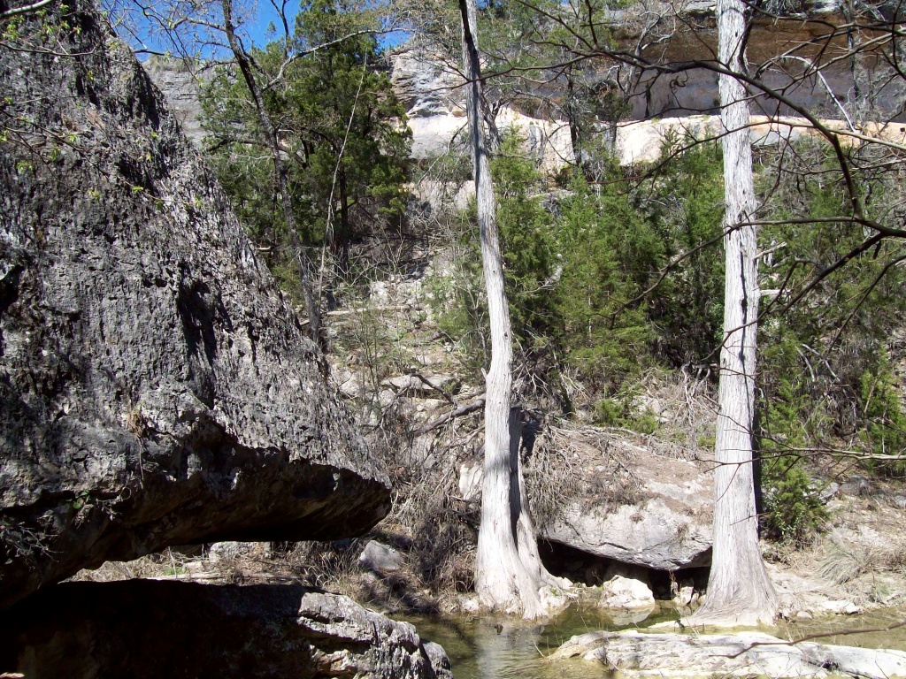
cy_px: 340
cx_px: 453
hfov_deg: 51.4
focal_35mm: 36
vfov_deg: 39.7
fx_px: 942
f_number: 4.8
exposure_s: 1/278
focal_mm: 6
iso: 80
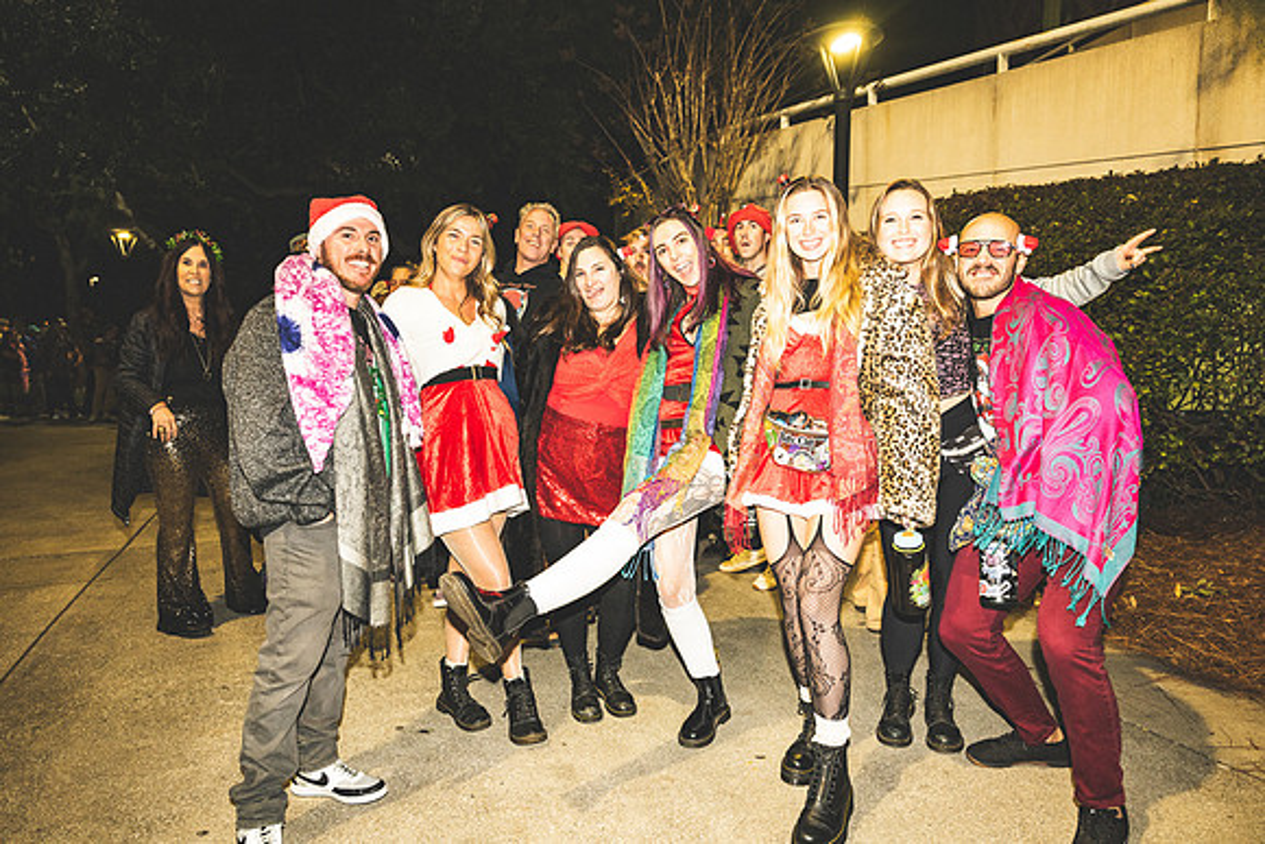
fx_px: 843
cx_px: 632
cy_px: 422
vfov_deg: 53.2
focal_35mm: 24
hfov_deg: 73.7
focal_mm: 24
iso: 1600
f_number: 3.2
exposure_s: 1/200
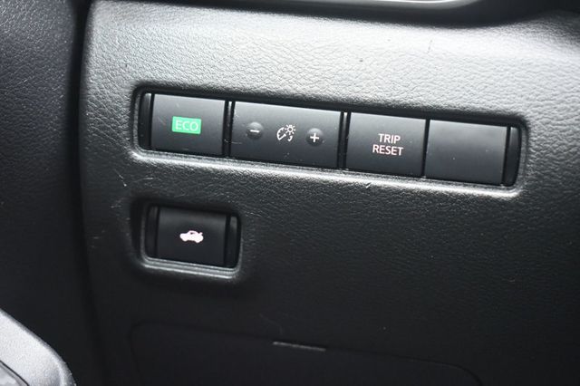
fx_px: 1111
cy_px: 193
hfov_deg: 29.3
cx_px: 290
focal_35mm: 69
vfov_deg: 19.7
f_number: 5.3
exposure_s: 1/60
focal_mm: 46
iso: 5000
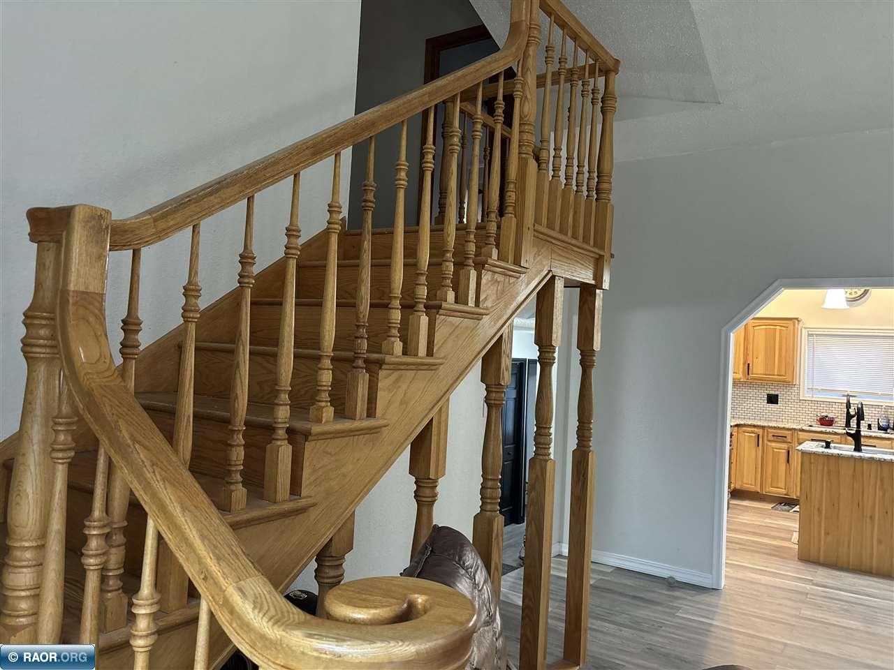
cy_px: 335
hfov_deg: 67.3
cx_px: 447
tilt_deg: +1.9
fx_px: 671
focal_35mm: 26
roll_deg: -2.9
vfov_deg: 53.1
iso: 500
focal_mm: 5.96
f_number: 1.6
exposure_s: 1/40
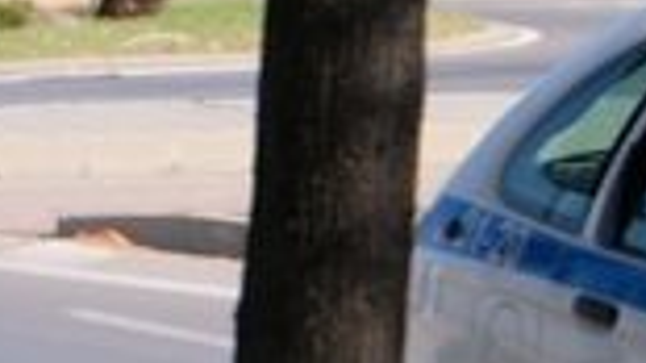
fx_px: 4657
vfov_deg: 4.4
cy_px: 442
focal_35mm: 272
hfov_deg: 7.5
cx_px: 1421
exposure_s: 1/350
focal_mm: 38.7
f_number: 8
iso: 400
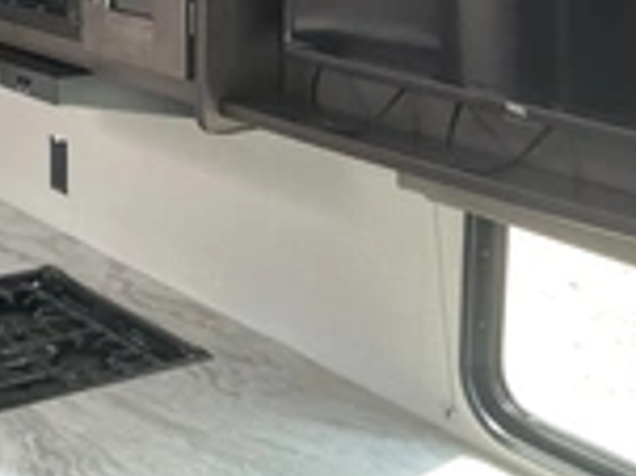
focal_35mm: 77
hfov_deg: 25.1
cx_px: 168
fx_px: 1414
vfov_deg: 18.9
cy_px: 93
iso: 125
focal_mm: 3
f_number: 1.8
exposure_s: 1/60
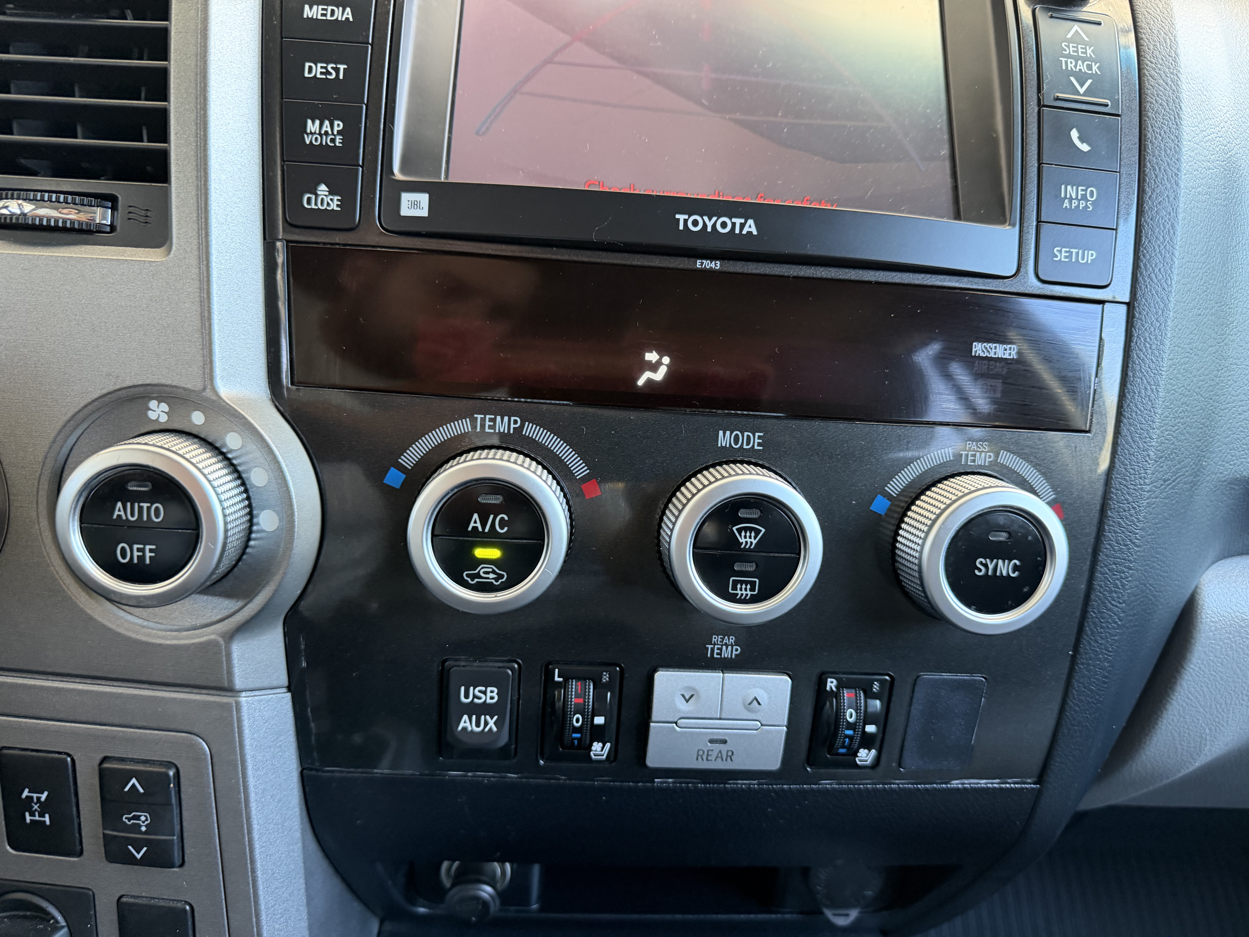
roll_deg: -5.9
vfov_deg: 56.8
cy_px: 468
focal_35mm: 24
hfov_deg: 71.6
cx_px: 624
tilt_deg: -20.7
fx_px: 866
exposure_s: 1/54
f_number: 1.78
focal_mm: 6.76
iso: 400
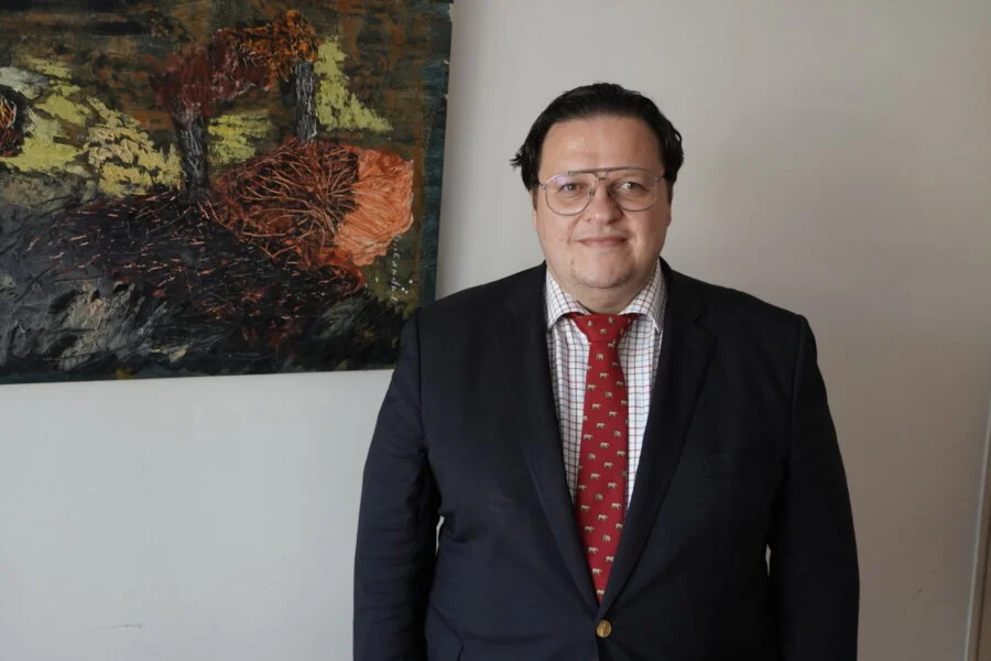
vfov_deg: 41.7
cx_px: 496
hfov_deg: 59.5
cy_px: 330
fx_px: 867
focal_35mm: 32
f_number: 4.5
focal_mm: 21
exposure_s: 1/125
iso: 1000
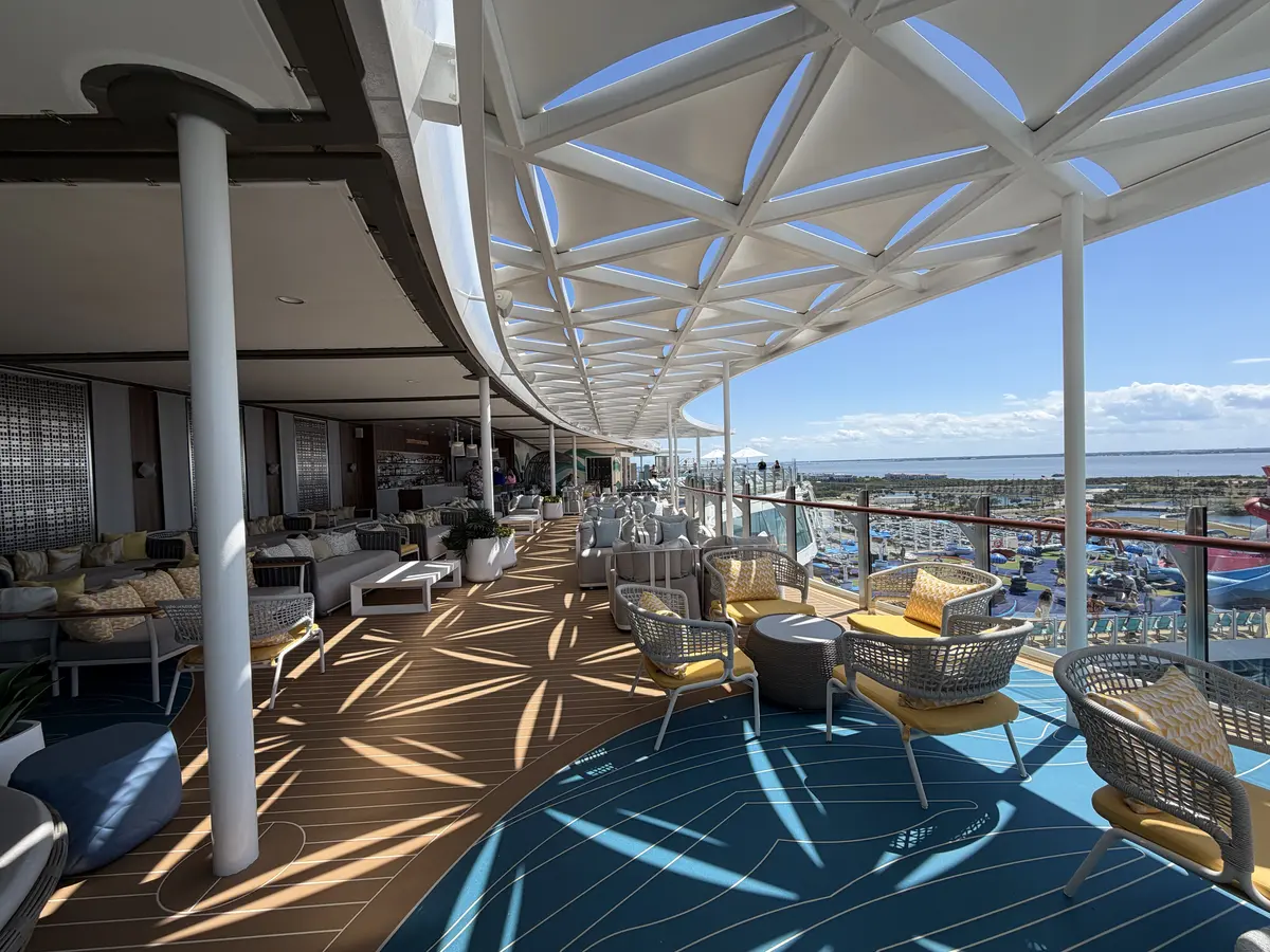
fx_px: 514
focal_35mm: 14
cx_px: 635
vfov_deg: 85.7
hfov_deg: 102.1
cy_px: 476
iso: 25
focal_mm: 2.22
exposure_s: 1/770
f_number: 2.2
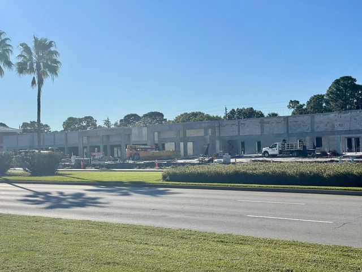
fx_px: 669
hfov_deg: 30.3
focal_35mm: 64
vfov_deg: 22.9
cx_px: 181
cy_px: 136
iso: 20
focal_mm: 7.5
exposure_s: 1/2874
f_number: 2.2
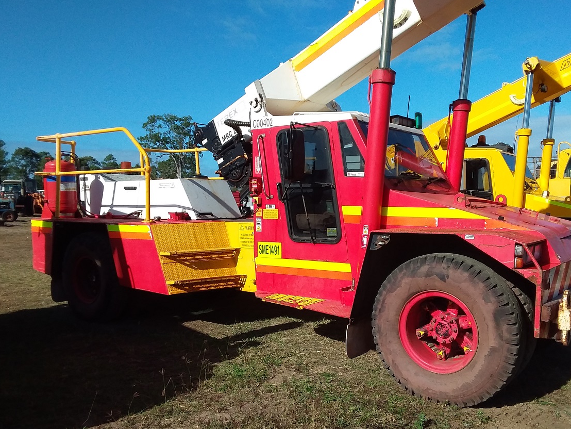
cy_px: 248
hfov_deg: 55.2
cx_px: 321
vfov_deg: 42.9
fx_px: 545
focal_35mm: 33
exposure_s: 1/2072
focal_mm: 2.91
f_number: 1.9
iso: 40
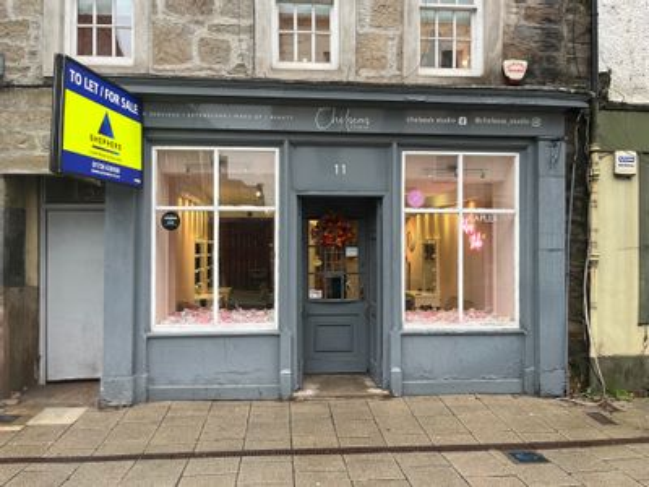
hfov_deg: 67.3
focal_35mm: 26
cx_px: 324
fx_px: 487
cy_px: 244
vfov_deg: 53.1
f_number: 1.6
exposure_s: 1/100
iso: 100
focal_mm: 5.1
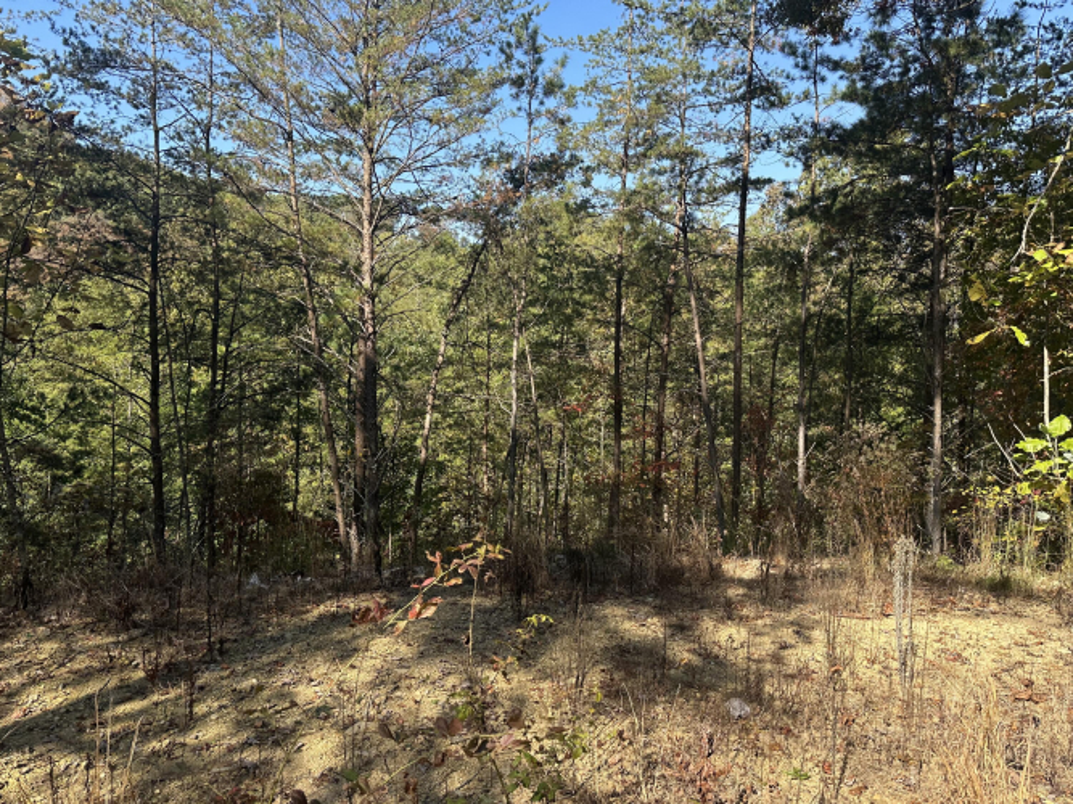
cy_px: 402
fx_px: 744
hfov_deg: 71.6
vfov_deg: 56.8
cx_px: 536
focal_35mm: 24
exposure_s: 1/3247
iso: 80
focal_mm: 6.86
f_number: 1.78
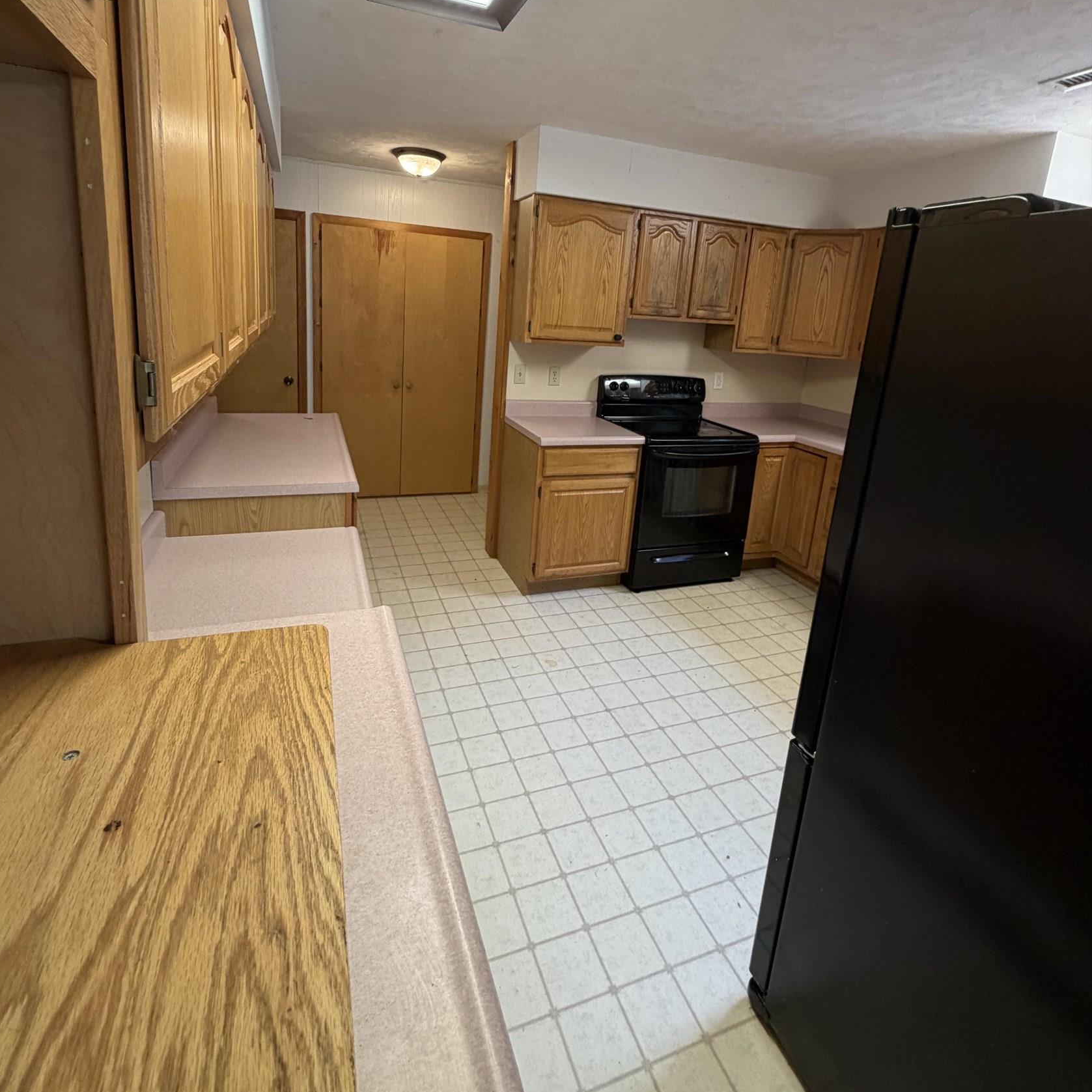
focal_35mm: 17
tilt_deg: -12.6
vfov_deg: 83.0
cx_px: 531
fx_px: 607
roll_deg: -4.5
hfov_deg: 83.9
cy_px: 440
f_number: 2.2
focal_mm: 2.22
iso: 160
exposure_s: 1/60
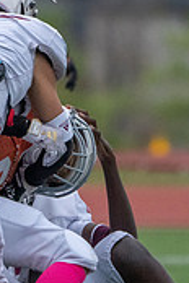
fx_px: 14064
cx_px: 68
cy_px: 170
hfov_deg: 0.8
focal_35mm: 1786
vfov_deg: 1.2
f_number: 5.6
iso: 3200
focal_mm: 385
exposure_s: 1/1250
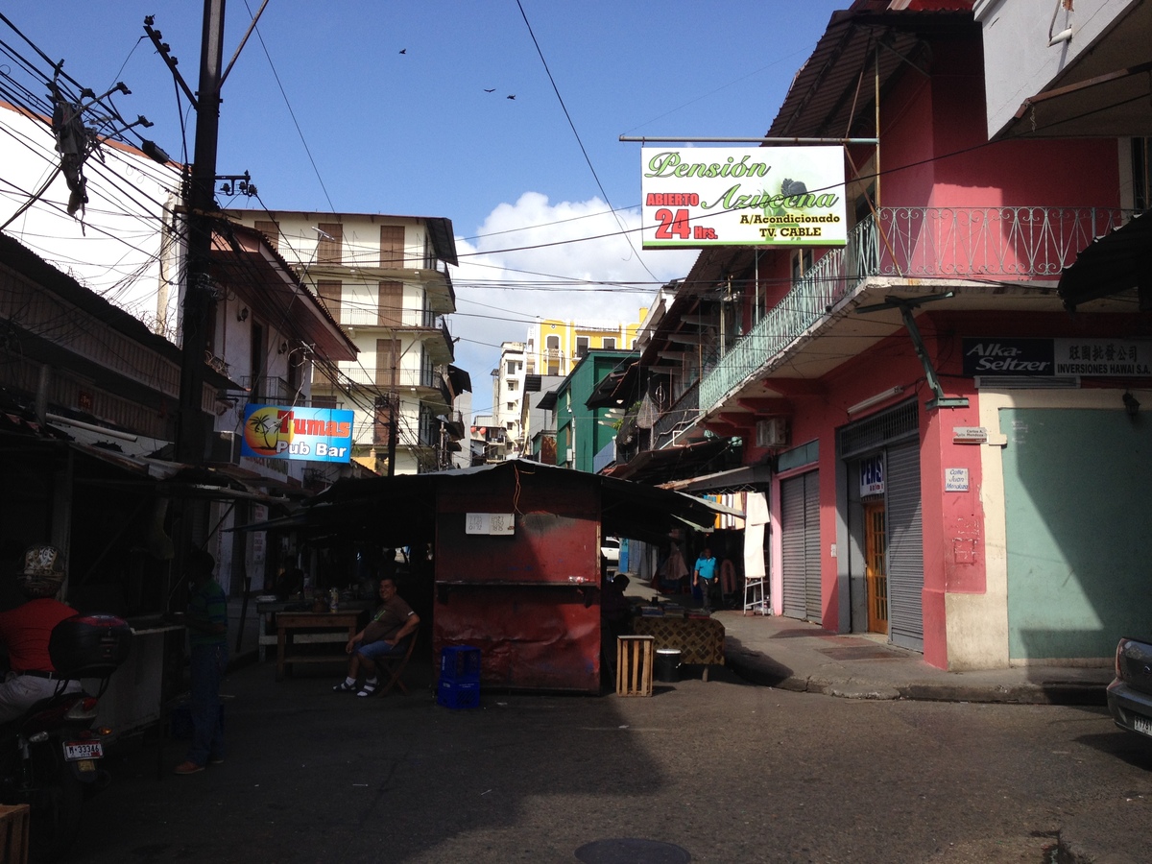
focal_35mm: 35
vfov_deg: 40.7
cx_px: 576
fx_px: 1165
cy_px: 432
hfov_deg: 52.6
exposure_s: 1/1416
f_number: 2.4
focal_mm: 4.28
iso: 50
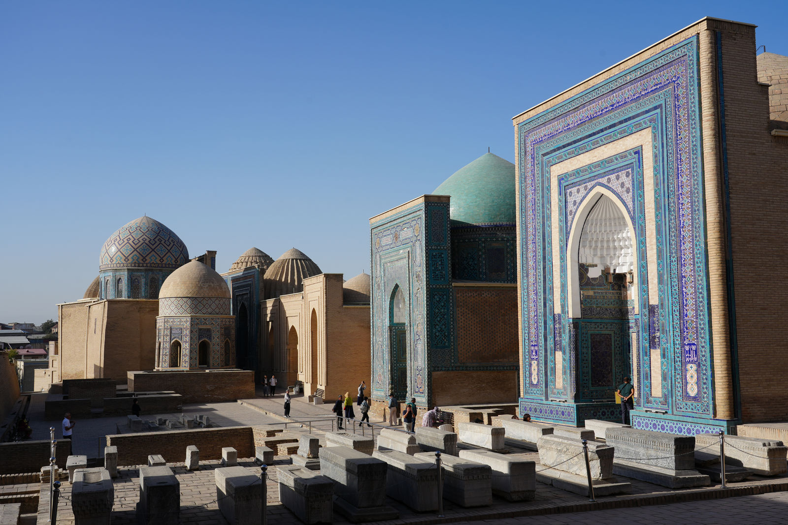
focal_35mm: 36
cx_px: 394
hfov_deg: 53.1
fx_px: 788
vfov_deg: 36.9
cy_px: 262
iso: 100
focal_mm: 36
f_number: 10
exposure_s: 1/200
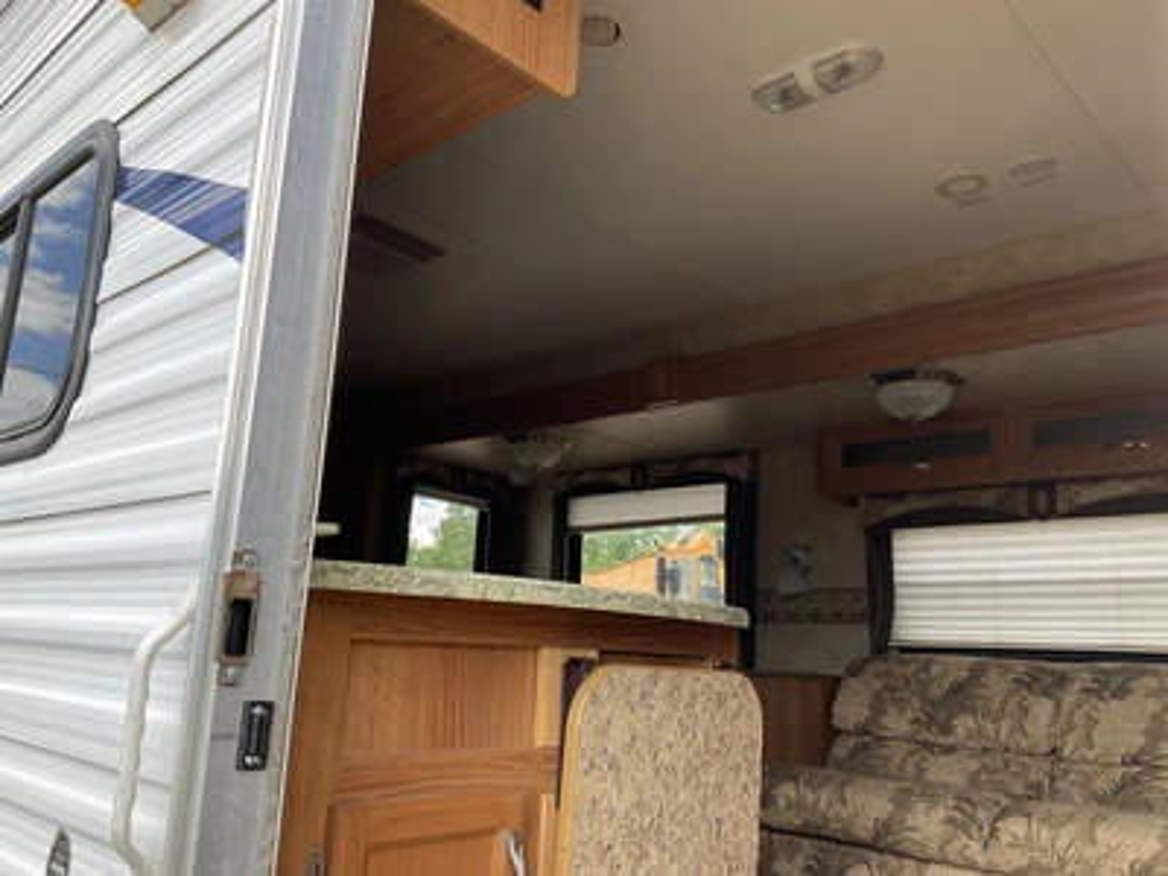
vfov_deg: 48.2
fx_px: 979
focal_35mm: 29
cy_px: 438
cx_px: 584
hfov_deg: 61.7
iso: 25
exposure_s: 1/291
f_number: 1.8
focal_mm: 3
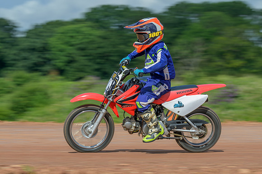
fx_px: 1200
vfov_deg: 8.3
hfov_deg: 12.5
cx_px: 131
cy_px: 87
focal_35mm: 165
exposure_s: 1/160
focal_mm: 110
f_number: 8
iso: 72
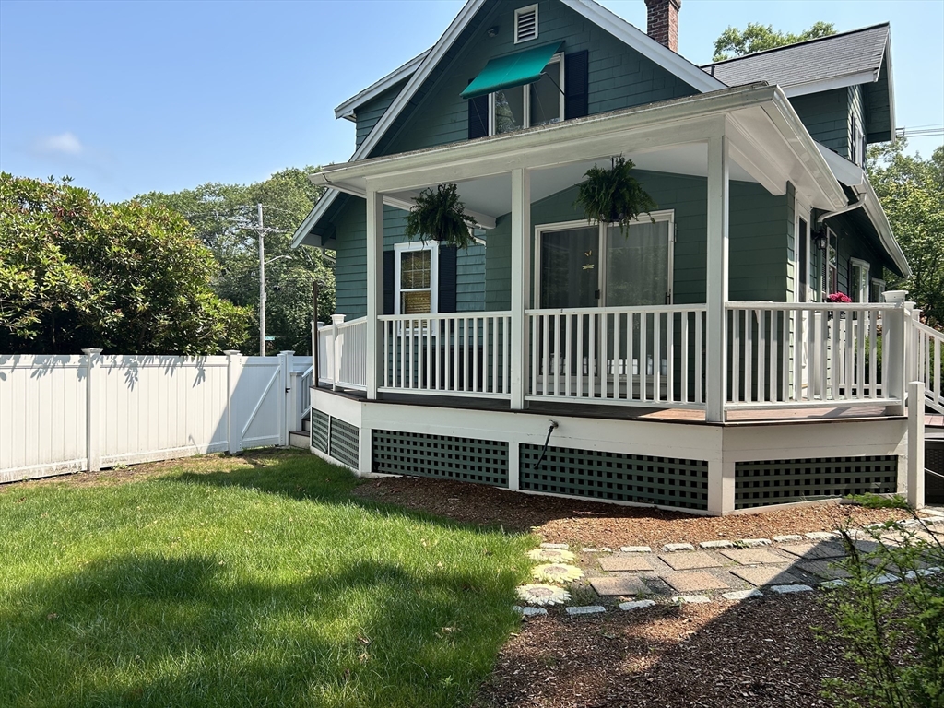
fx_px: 709
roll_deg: +0.2
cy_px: 354
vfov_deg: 53.1
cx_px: 472
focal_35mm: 26
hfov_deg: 67.3
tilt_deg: -1.0
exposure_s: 1/1531
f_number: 1.5
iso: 50
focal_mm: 5.7
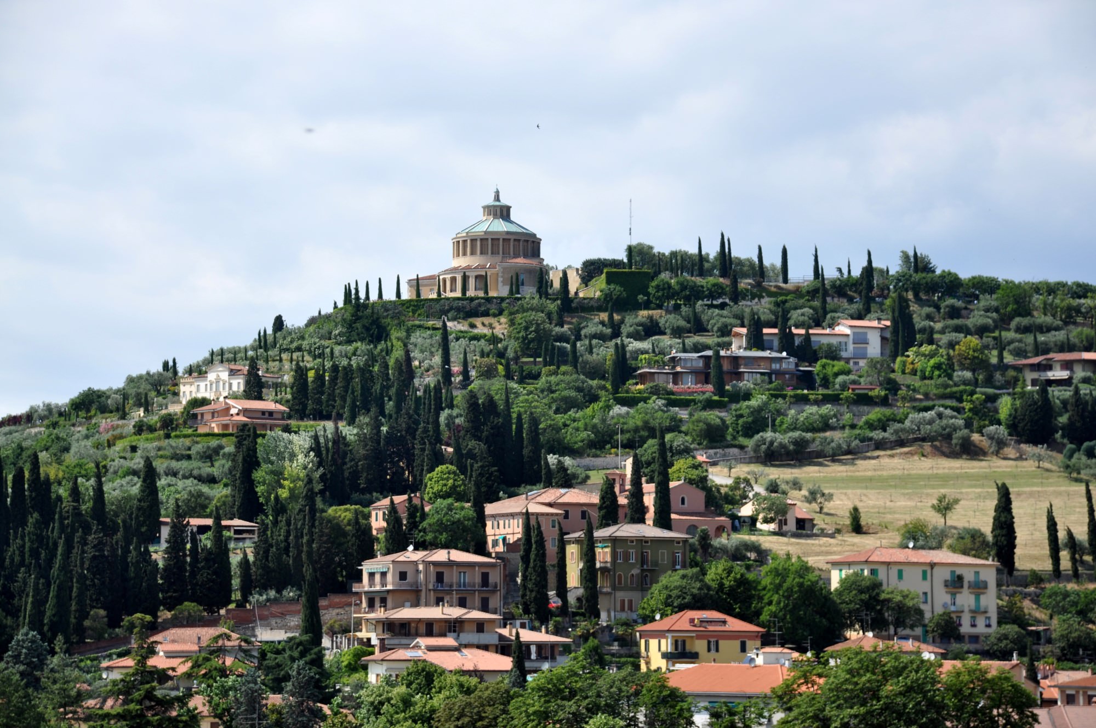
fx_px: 3421
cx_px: 548
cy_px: 364
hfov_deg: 18.2
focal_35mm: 112
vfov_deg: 12.1
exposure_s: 1/800
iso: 200
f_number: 5.3
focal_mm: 75
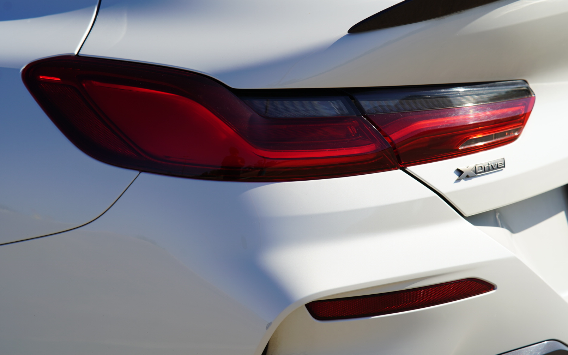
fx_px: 1347
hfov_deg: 23.8
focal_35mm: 87
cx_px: 285
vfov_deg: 15.0
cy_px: 173
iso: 100
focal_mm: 85
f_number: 5
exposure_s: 1/500
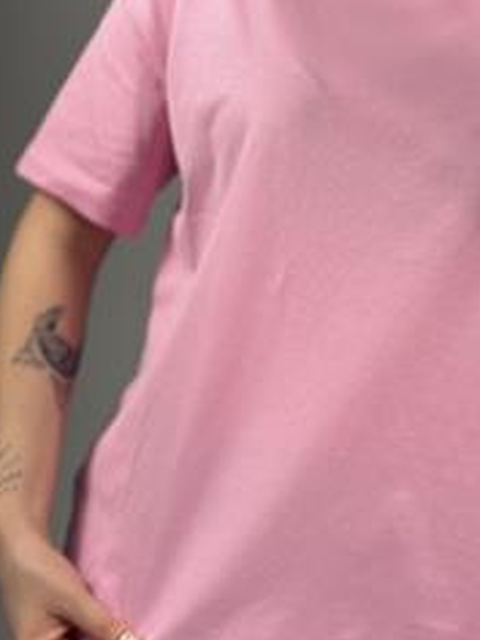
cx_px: 380
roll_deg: -1.1
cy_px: 270
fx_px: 1553
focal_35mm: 84
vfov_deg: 23.3
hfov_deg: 17.4
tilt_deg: -30.3
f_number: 1.78
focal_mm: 6.86
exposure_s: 1/157
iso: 64
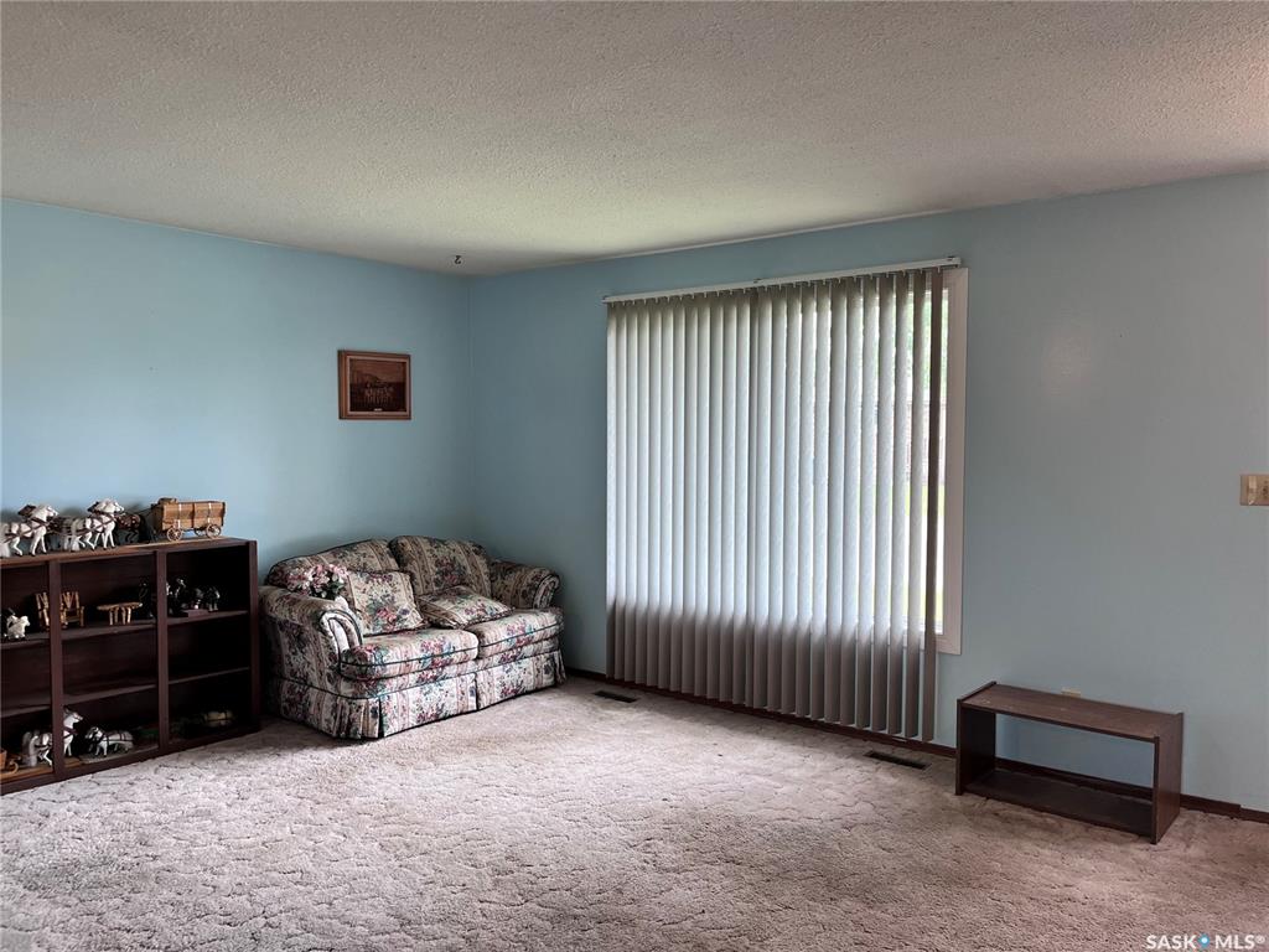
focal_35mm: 26
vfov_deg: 53.1
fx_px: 953
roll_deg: -0.9
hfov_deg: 67.3
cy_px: 476
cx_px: 634
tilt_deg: -3.1
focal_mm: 5.1
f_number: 1.6
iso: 100
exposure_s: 1/120
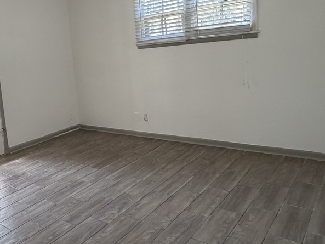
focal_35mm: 34
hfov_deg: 49.7
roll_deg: +5.5
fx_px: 319
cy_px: 92
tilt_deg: -6.7
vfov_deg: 41.5
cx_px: 51
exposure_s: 1/120
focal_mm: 2.22
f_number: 2.2
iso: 200
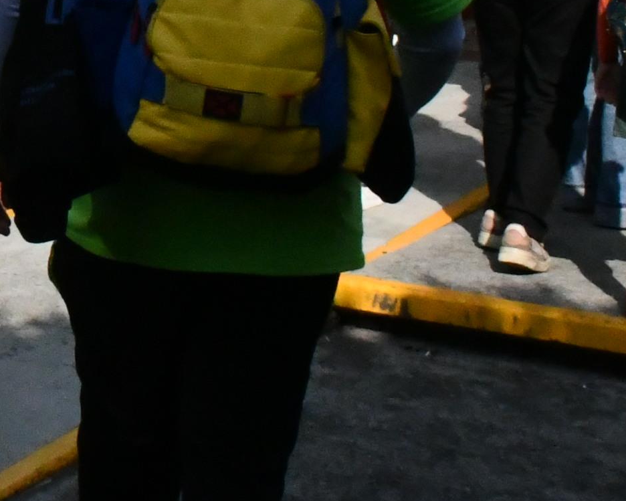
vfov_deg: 13.2
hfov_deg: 16.1
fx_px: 2094
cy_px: -159
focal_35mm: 113
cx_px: -189
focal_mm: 18
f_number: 22
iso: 6400
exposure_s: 1/3200
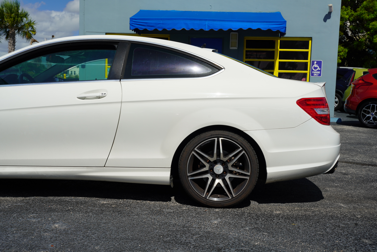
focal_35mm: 45
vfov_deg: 29.6
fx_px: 475
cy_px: 126
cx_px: 188
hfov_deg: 43.3
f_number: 10
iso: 100
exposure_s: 1/200
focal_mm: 45.4
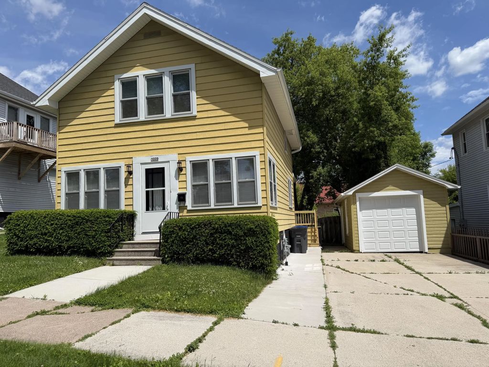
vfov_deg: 56.8
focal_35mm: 24
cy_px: 184
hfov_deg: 71.6
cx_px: 244
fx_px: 339
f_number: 1.78
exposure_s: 1/8130
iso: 80
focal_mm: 6.76
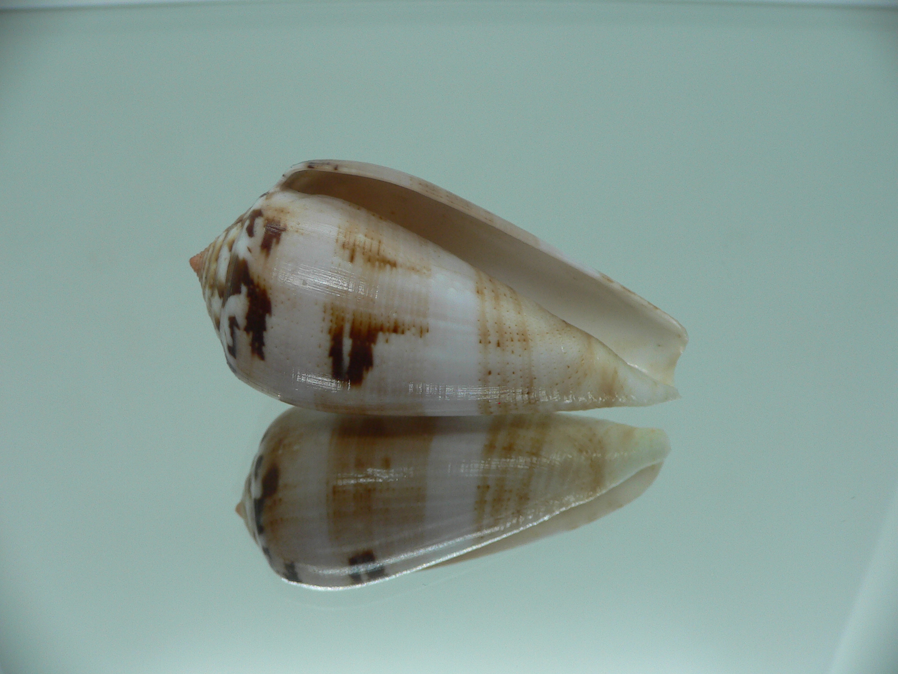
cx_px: 449
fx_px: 908
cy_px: 337
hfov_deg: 52.6
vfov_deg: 40.7
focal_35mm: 35
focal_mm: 4.6
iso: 80
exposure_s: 1/60
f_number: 2.8
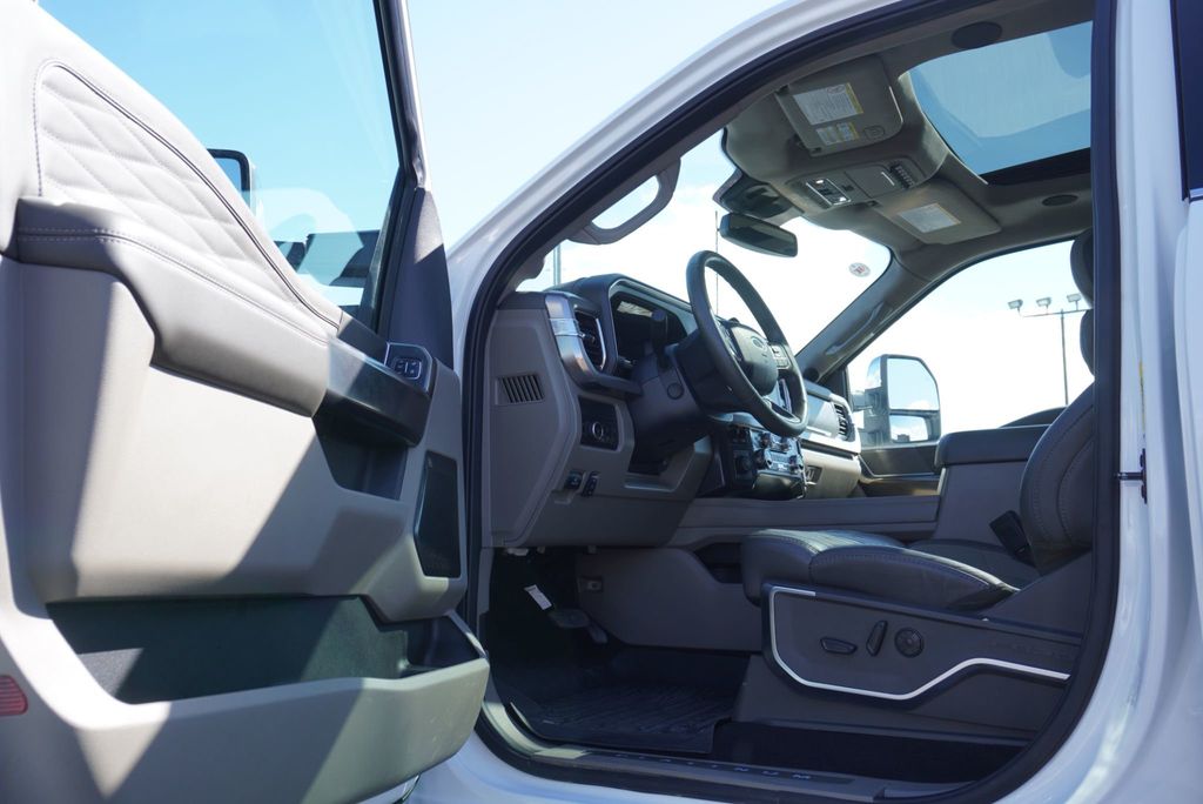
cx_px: 602
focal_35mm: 30
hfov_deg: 61.9
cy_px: 402
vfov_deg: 43.7
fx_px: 1003
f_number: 5.6
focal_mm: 20
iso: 100
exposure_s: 1/125
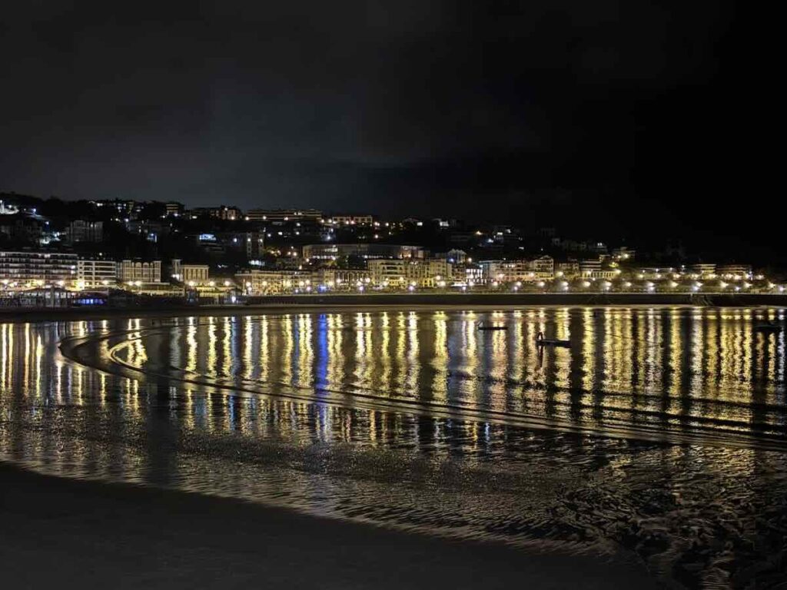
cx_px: 394
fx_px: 1182
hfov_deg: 36.8
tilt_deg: -0.2
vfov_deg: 28.0
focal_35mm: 52
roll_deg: -0.3
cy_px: 295
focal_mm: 5.96
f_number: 1.6
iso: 200
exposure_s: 1/5
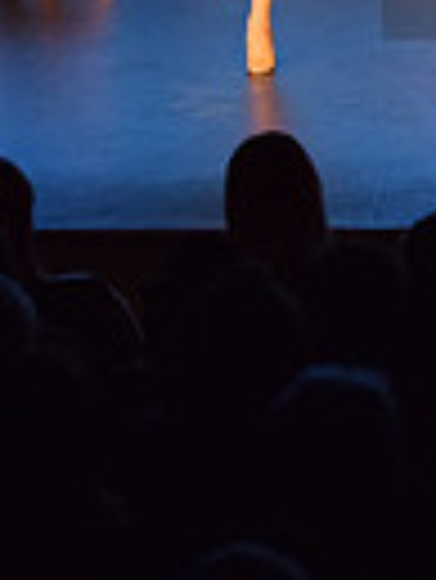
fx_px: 5667
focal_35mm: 338
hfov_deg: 4.3
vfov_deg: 5.8
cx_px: 872
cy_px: -79
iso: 2000
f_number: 3.5
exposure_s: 1/250
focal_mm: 78
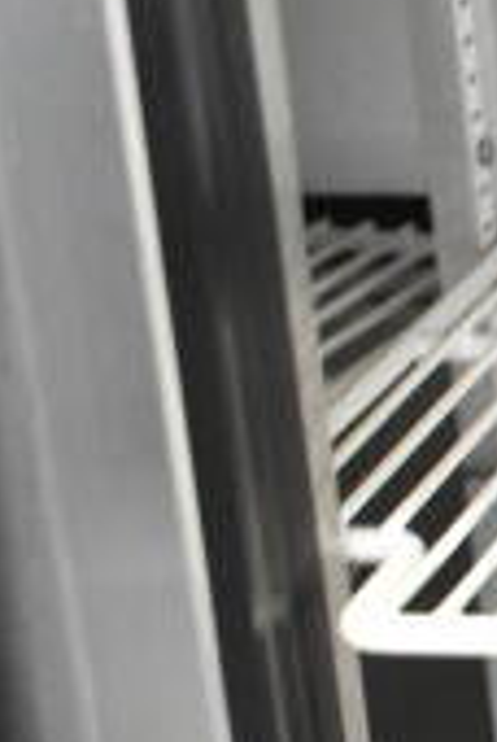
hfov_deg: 8.4
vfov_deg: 14.1
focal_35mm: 145
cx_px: 1317
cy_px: 528
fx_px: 2990
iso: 2500
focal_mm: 18
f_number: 3.5
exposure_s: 1/30
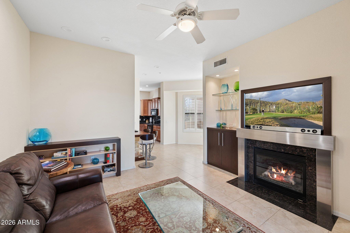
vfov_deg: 81.2
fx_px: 136
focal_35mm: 14
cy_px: 116
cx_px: 175
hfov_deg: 104.3
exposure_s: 1/30
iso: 400
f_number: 8
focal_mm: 14
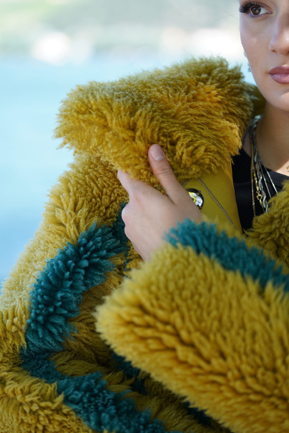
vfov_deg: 28.8
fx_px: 843
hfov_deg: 19.5
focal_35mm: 70
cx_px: 144
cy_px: 216
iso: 125
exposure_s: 1/250
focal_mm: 70
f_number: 2.8
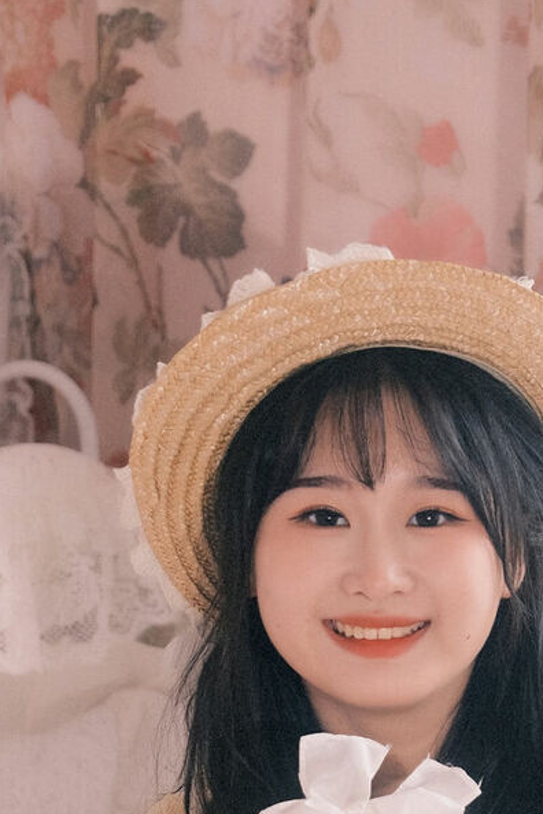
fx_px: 4615
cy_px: 964
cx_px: 269
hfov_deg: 6.7
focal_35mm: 204
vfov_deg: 9.9
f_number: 2.8
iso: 640
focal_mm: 51.6
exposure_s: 1/250
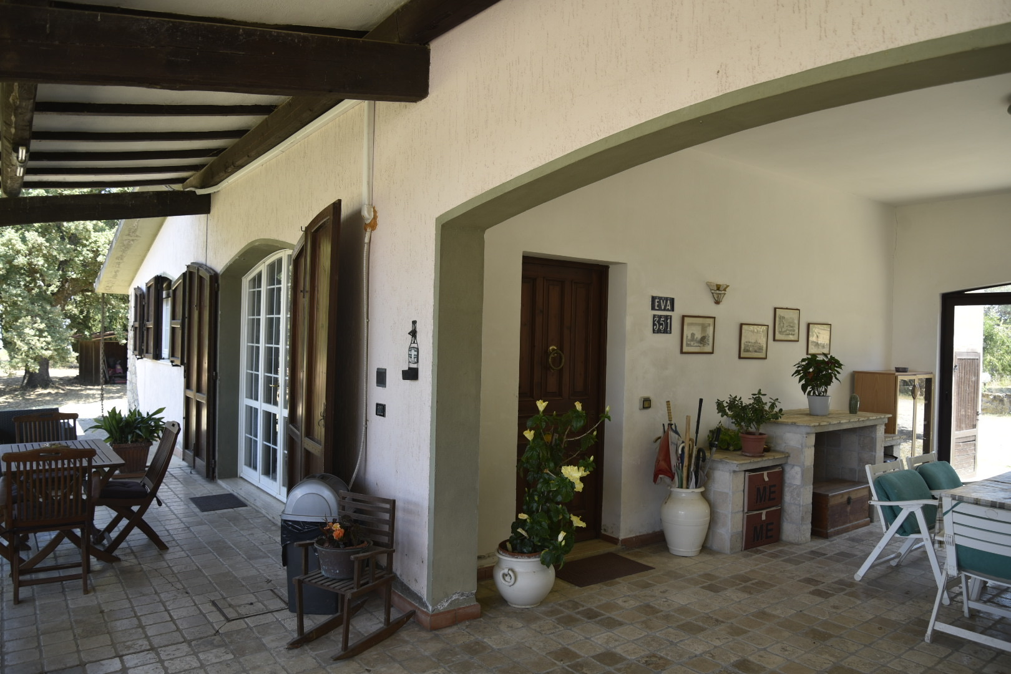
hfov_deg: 73.7
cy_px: 337
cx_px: 506
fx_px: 674
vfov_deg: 53.1
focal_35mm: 24
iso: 100
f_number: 5
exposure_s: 1/100
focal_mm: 24
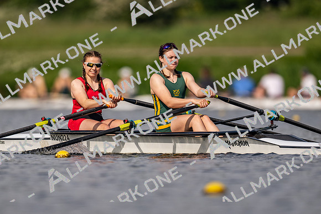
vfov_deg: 1.5
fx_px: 8031
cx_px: 160
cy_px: 107
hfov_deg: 2.3
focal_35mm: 900
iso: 200
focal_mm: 600
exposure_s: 1/2500
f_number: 4
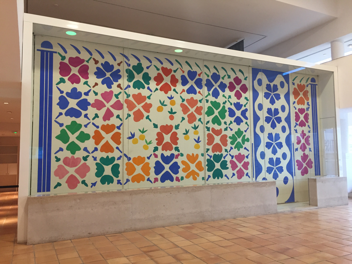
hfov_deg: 61.7
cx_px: 176
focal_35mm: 29
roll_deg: +0.3
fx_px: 295
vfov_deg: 48.2
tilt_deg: +4.6
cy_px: 132
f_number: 2.2
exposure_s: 1/33
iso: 160
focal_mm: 4.15
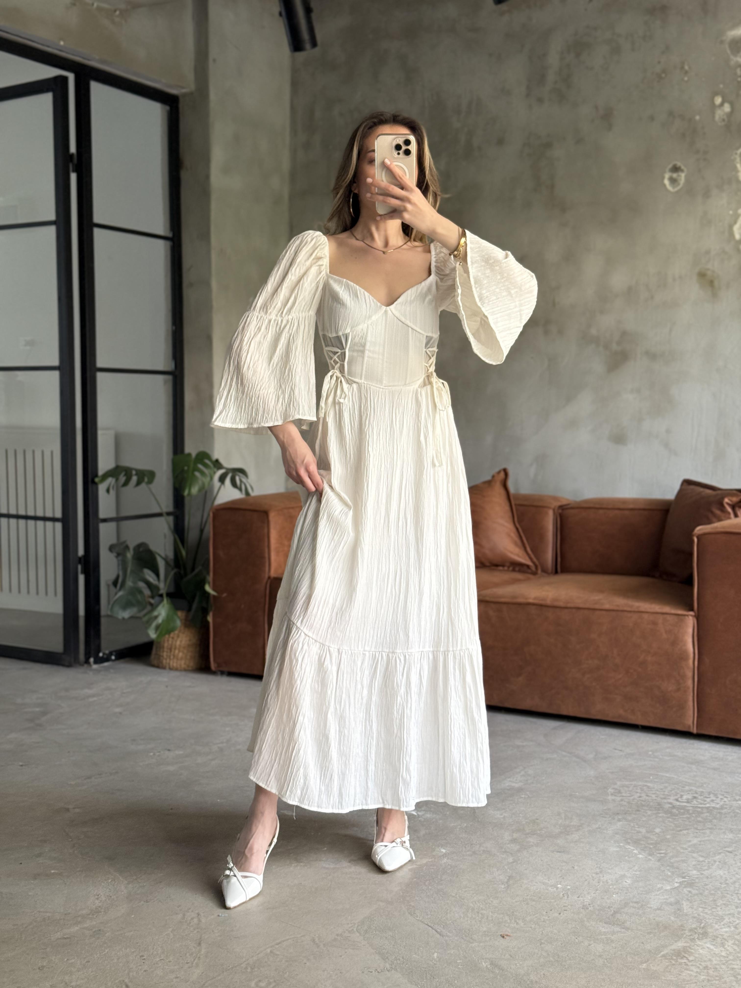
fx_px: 1370
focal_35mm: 48
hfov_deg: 30.3
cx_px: 370
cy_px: 494
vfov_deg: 39.7
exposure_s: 1/76
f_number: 1.78
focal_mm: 6.76
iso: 100
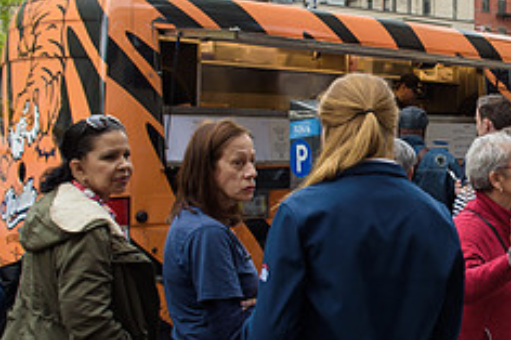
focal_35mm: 59
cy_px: 146
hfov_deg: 32.2
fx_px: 837
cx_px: 468
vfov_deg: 22.9
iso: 200
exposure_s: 1/250
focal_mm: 24
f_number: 4
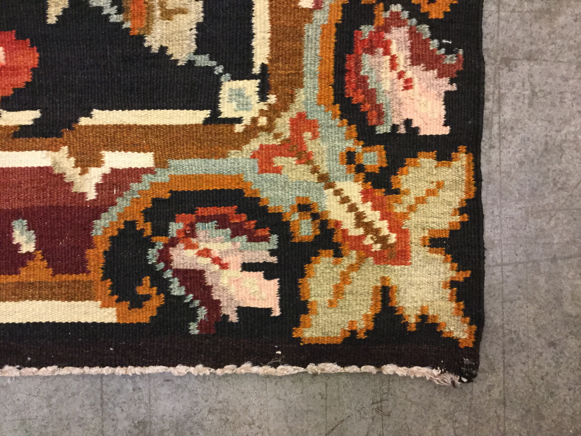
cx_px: 290
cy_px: 218
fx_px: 520
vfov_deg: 45.4
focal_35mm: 31
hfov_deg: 58.4
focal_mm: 3.3
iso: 200
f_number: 2.4
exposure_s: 1/20
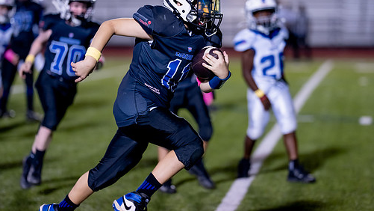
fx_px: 1785
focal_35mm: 180
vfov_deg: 6.7
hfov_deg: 12.0
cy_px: 82
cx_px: 204
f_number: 1.8
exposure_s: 1/1000
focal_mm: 135
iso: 1600
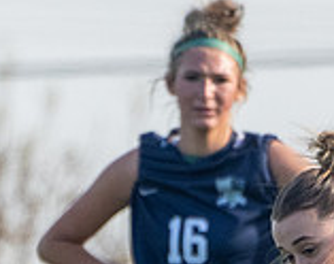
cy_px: 396
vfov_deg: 0.4
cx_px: 257
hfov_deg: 0.5
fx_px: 35489
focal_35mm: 3608
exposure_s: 1/1250
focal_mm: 560
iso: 800
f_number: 8
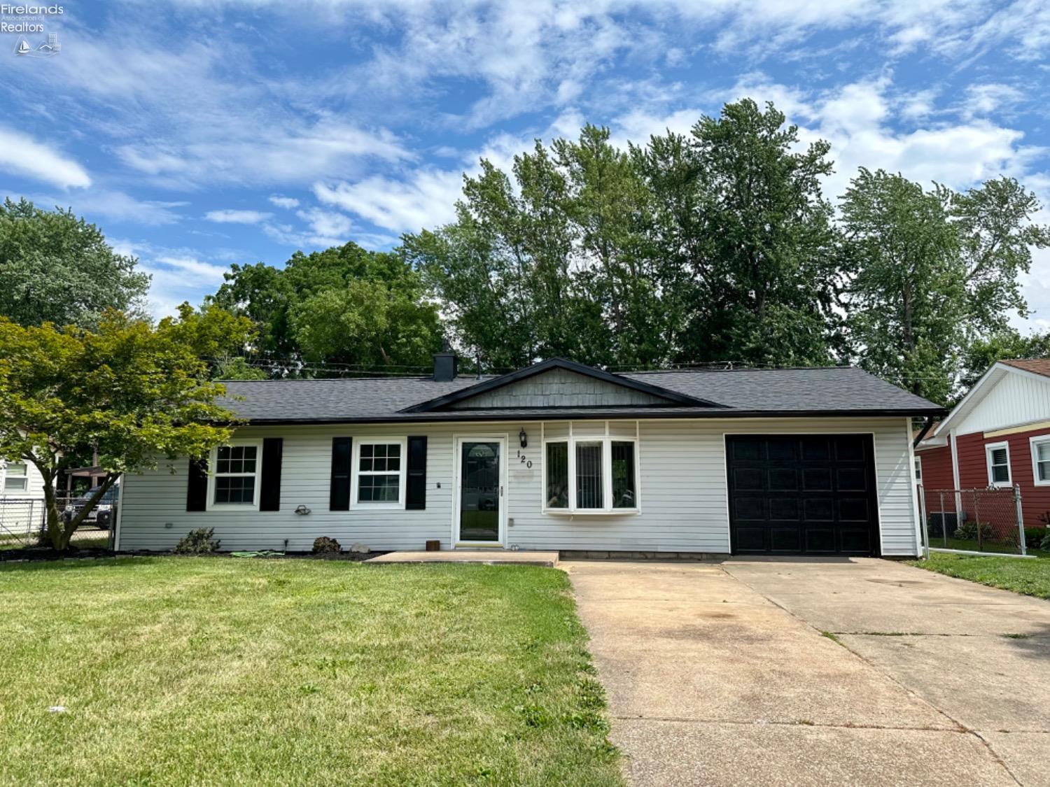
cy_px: 394
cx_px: 525
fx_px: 728
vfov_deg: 56.8
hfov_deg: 71.6
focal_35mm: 24
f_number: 1.78
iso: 80
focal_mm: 6.86
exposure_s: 1/4762
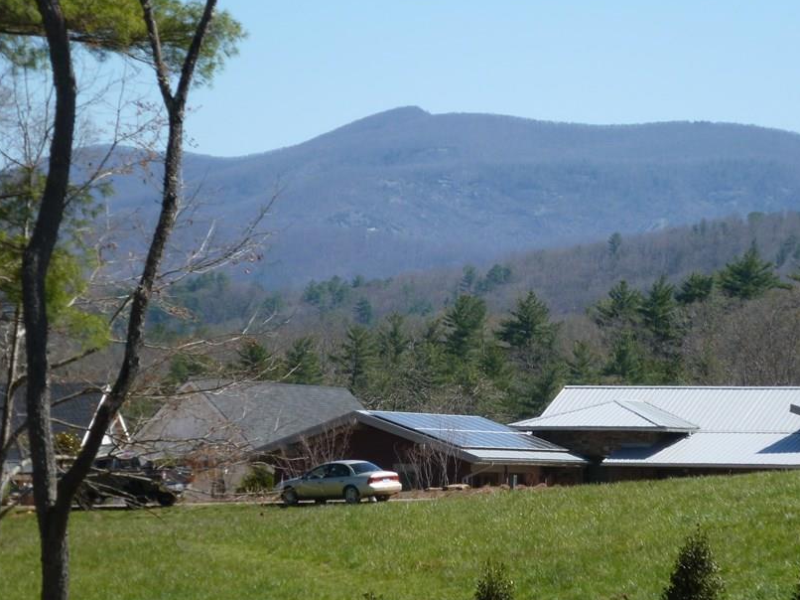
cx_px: 478
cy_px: 275
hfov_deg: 10.0
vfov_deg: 7.5
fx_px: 4551
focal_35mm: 197
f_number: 5.3
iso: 100
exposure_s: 1/320
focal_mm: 27.7
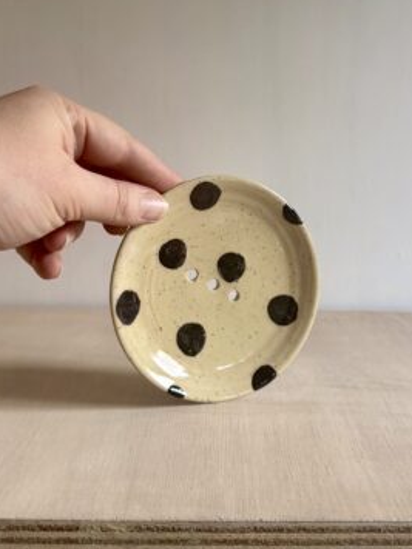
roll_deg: -1.1
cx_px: 222
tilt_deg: -5.3
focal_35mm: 27
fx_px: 428
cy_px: 290
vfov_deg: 65.3
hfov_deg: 51.3
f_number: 1.78
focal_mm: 6.76
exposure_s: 1/86
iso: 200
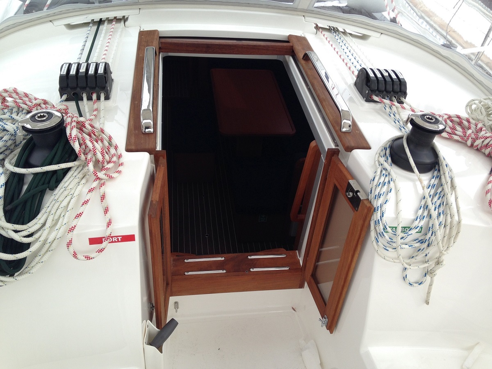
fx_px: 469
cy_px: 184
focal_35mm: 33
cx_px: 246
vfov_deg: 42.9
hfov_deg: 55.4
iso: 50
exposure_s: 1/404
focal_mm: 4.12
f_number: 2.4
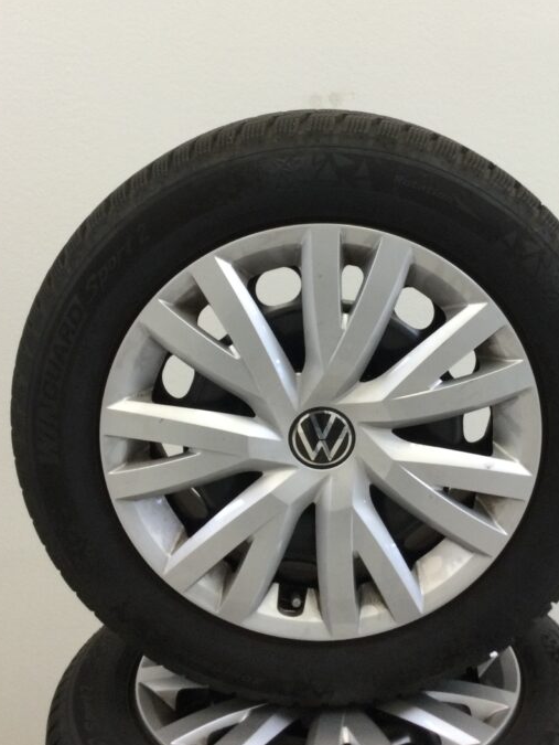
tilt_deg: -15.1
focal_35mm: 47
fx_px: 1011
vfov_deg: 40.3
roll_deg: +3.7
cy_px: 311
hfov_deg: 30.8
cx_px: 337
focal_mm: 3.3
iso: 80
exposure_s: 1/33
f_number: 2.4
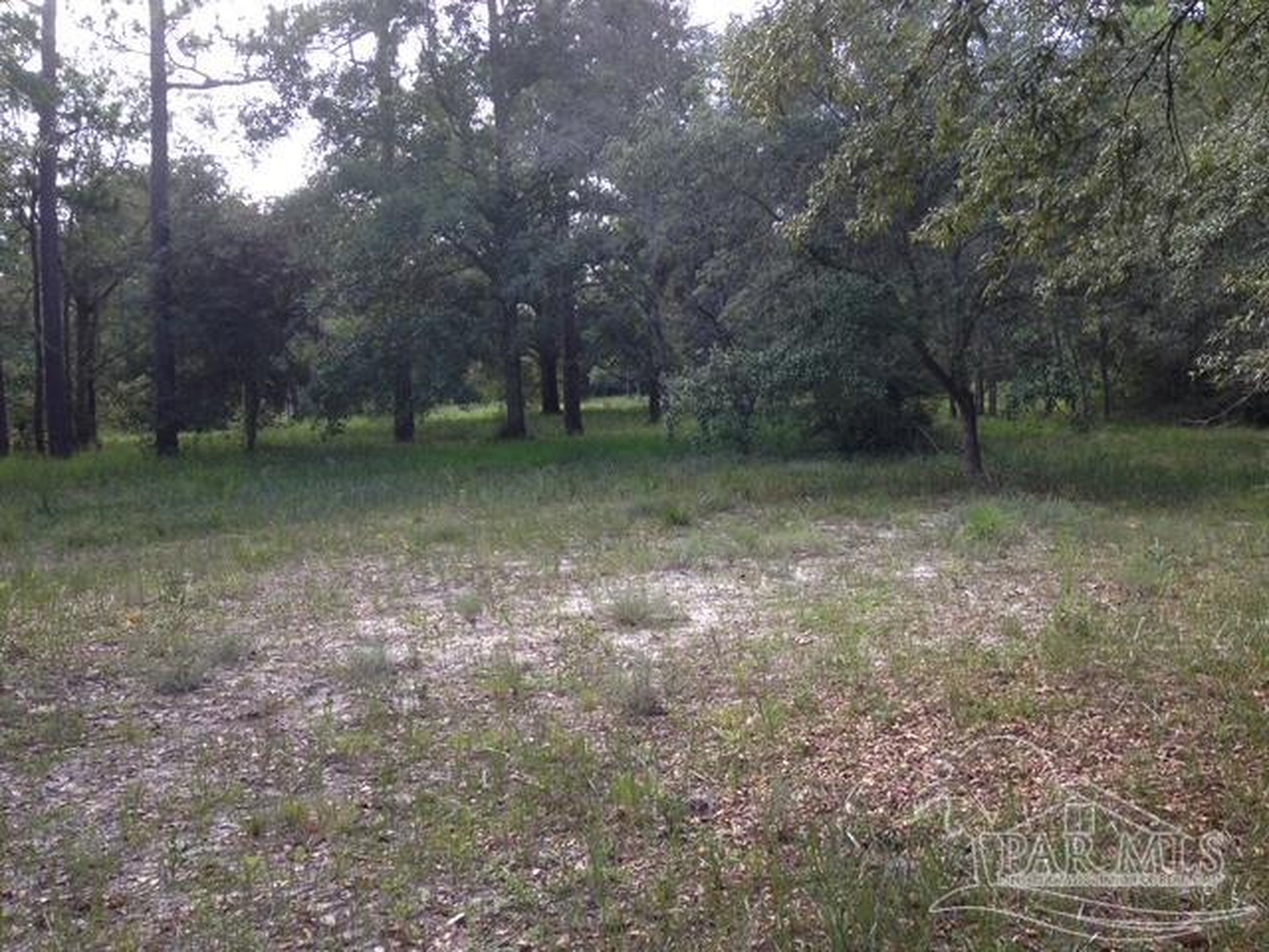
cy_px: 476
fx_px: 1210
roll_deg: +1.9
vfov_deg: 42.9
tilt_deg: -5.1
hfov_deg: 55.4
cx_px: 634
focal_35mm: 33
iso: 50
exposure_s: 1/220
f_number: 2.4
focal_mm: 4.12
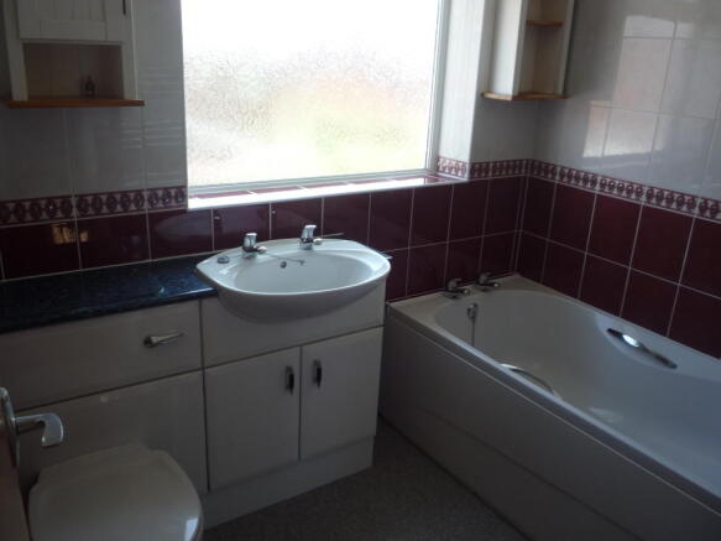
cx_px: 360
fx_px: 625
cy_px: 270
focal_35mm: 30
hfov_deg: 60.0
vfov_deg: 46.8
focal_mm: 5.2
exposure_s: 1/50
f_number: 3.3
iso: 100
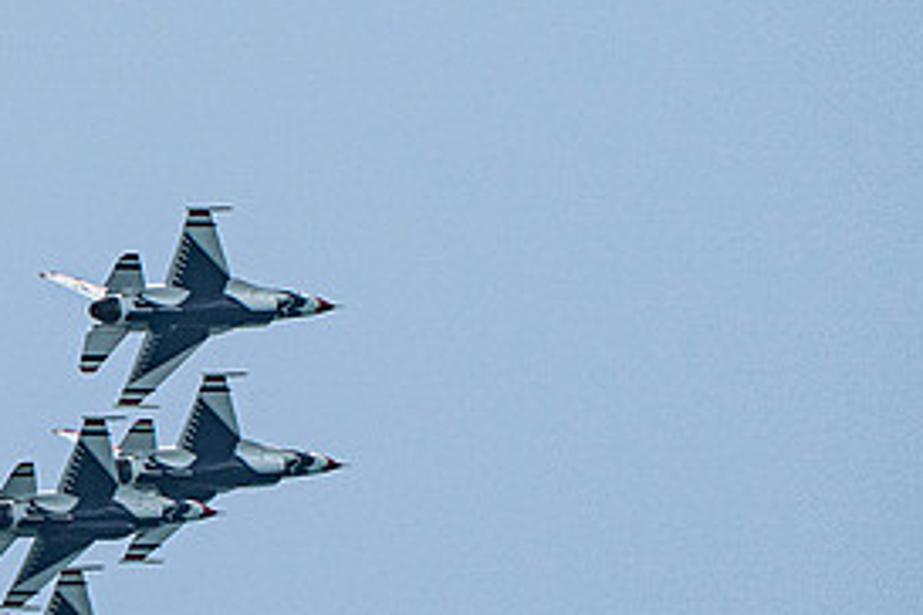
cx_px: -170
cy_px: 514
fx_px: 41865
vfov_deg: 0.8
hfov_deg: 1.3
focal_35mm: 1633
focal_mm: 400
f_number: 10
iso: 800
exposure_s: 1/1600
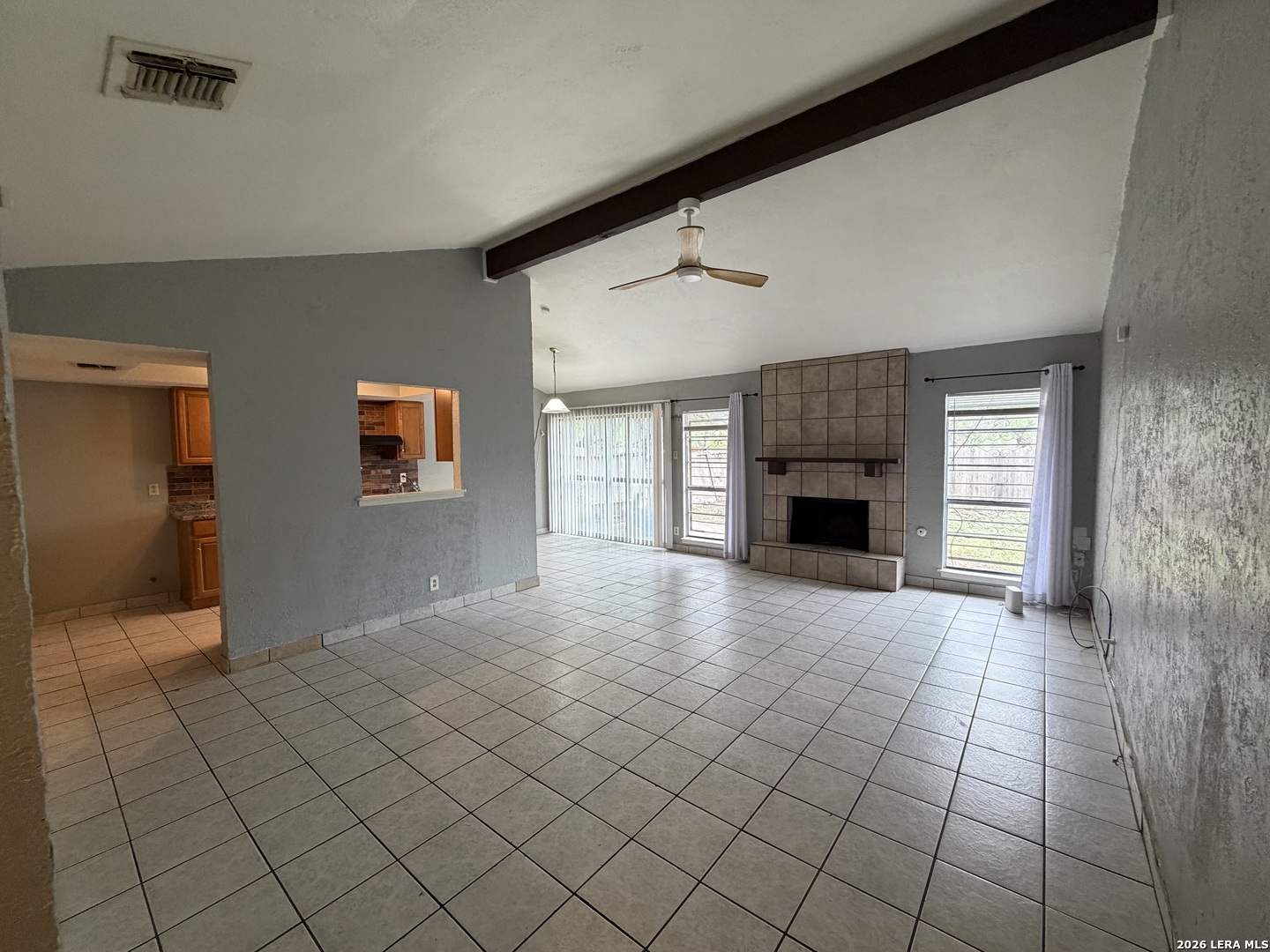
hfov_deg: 102.1
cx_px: 635
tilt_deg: -3.0
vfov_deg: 85.7
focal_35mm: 14
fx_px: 514
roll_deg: +0.8
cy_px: 476
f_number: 2.2
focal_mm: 2.22
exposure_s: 1/60
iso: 250
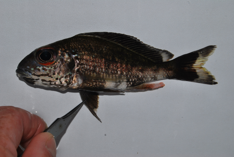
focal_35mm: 82
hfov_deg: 24.6
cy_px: 78
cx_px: 117
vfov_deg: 16.6
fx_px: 537
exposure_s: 1/100
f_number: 14
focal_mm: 55
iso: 100
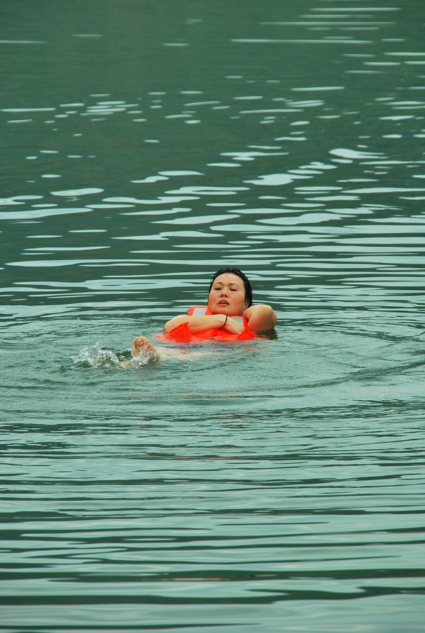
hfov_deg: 4.6
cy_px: 316
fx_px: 5288
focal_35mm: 300
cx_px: 212
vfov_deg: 6.9
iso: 100
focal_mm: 200
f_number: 11
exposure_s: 1/100
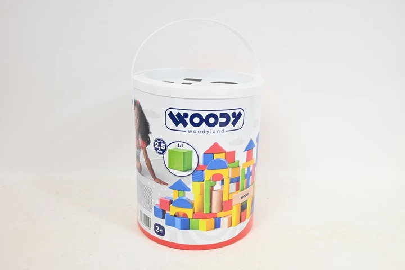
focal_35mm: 34
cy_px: 135
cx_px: 202
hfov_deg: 56.1
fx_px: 380
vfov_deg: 39.1
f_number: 4
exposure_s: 1/200
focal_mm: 22.5
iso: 400
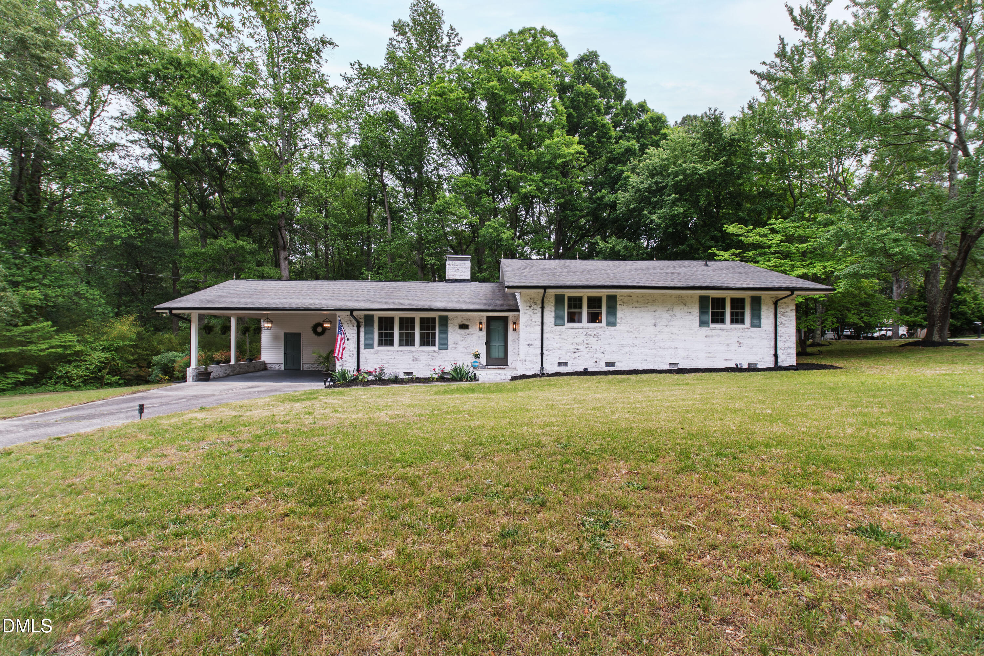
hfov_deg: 100.4
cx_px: 492
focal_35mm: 15
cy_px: 328
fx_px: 410
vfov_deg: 77.3
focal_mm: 10
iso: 100
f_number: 8
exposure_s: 1/25
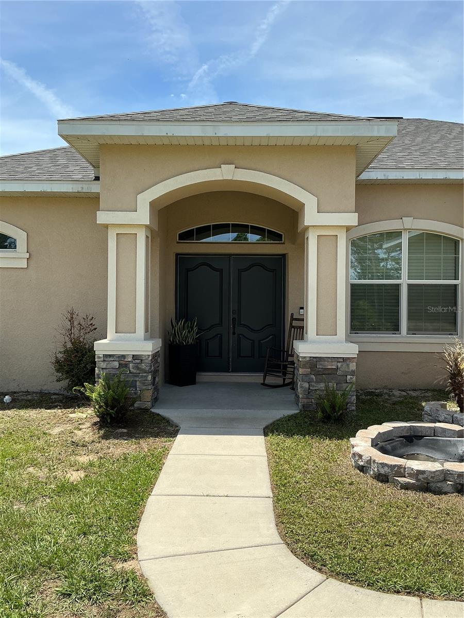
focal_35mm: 29
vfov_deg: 61.7
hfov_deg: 48.2
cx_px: 232
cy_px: 309
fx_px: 518
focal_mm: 3
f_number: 1.8
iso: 25
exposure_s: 1/1451
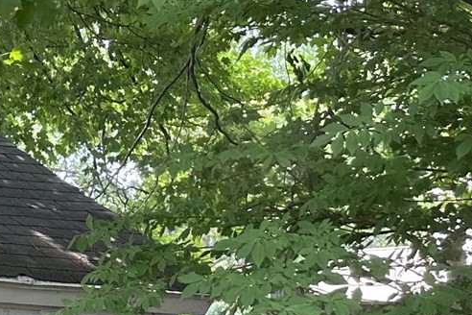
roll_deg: -1.8
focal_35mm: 104
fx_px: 1363
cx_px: -442
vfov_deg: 12.8
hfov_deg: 15.9
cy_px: 398
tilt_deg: +0.1
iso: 100
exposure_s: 1/121
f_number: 1.78
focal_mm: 6.86
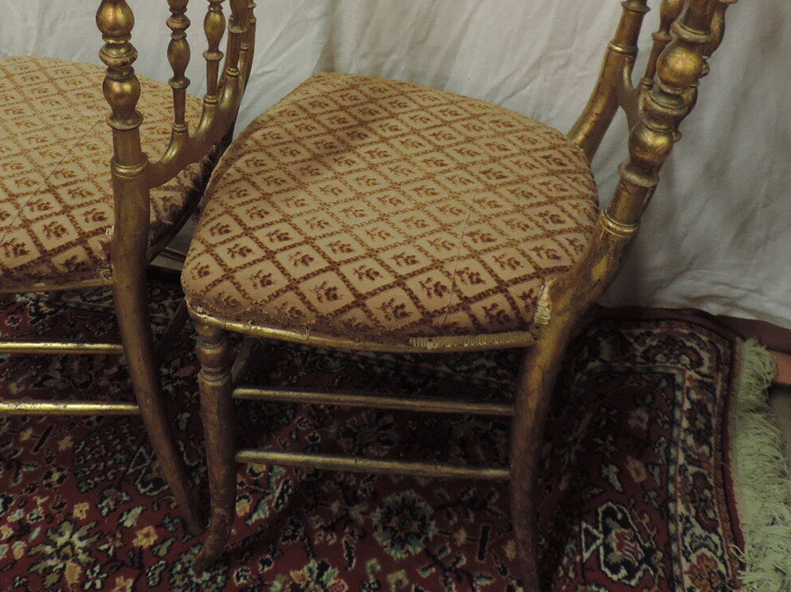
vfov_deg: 35.9
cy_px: 140
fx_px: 891
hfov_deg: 47.5
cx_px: 306
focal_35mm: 39
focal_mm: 4.3
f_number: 3
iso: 400
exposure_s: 1/15
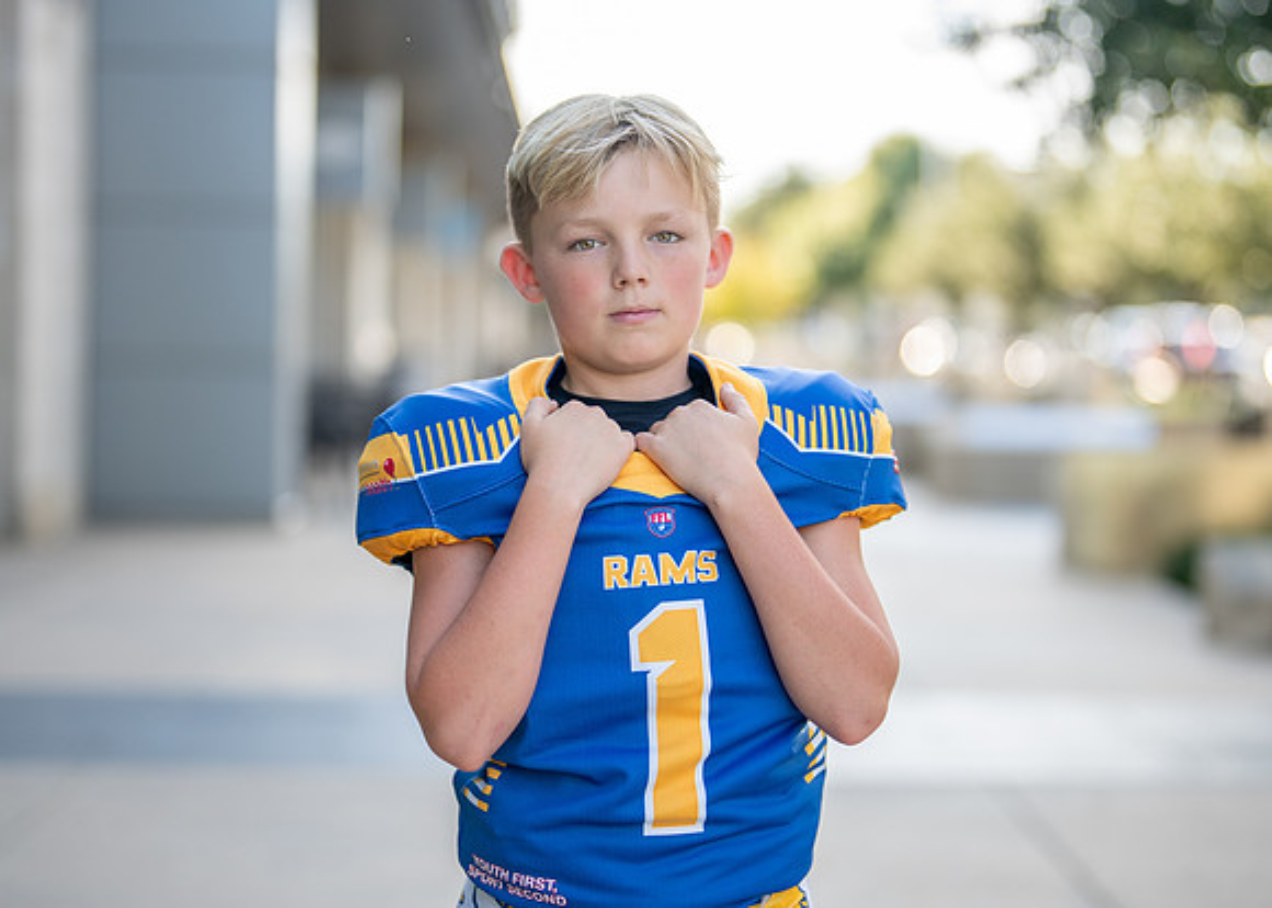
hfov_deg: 29.1
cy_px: 432
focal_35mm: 68
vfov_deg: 21.0
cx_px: 629
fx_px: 2446
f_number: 1.2
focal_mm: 50
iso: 125
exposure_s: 1/1600
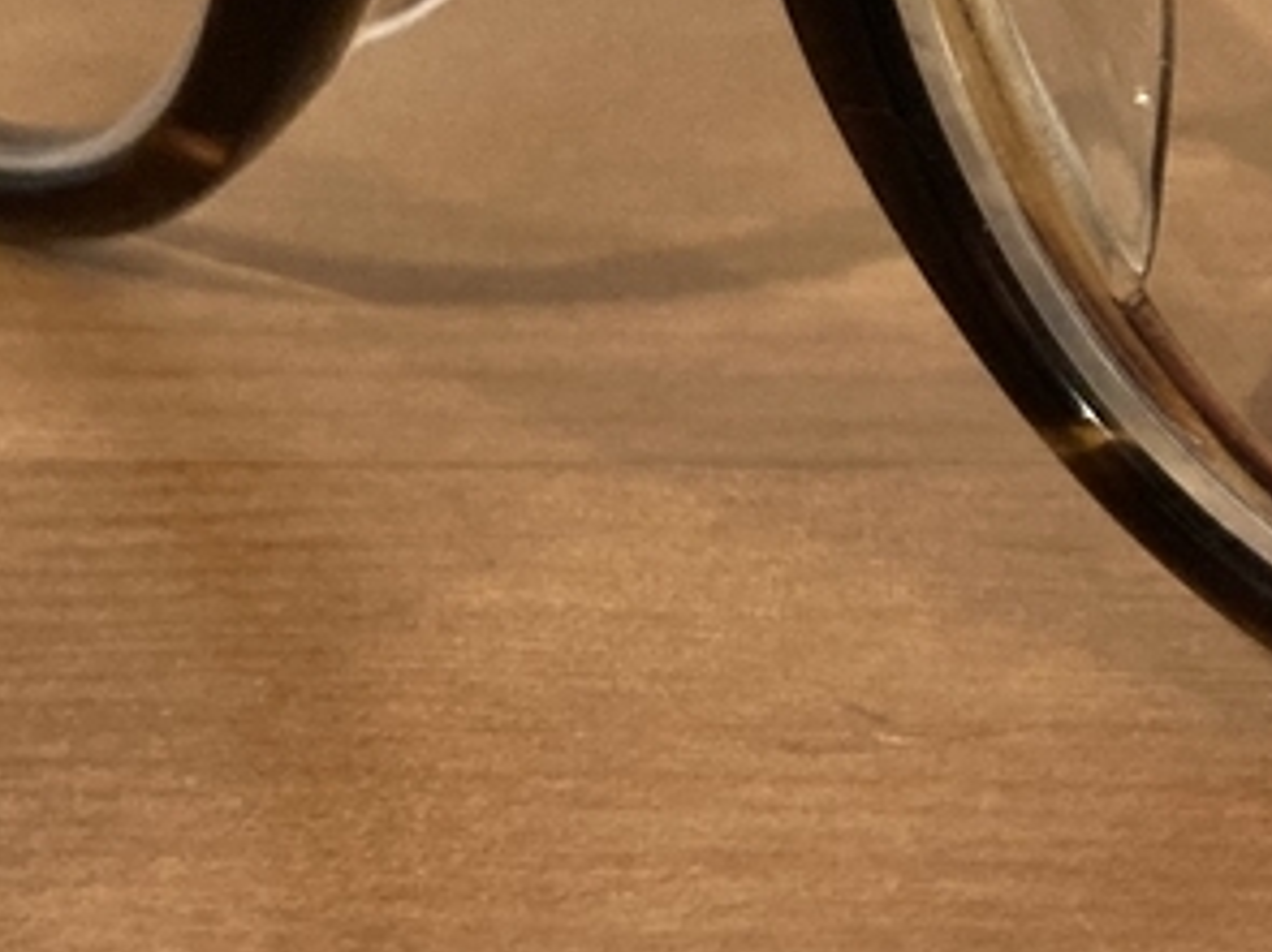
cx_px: 1449
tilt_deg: -19.6
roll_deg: -2.6
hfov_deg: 16.7
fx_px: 4187
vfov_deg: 12.9
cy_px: 86
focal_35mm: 114
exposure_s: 1/33
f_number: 1.8
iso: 320
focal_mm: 3.99
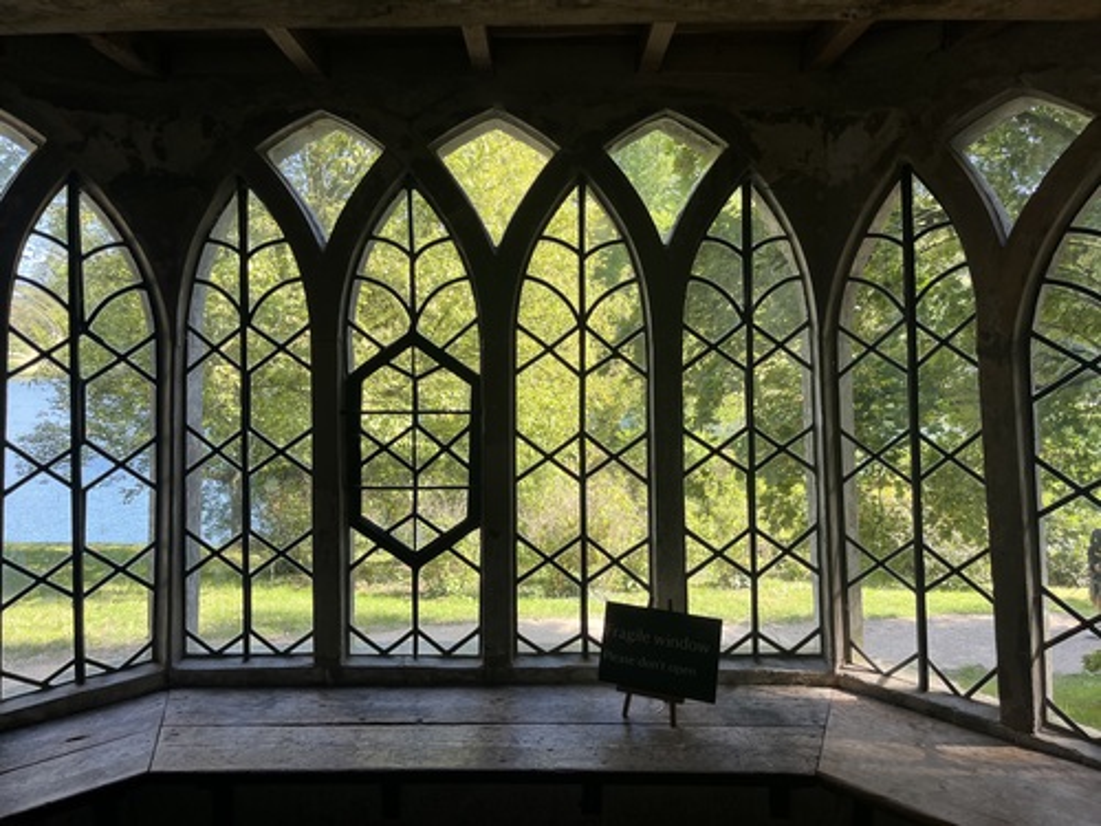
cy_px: 413
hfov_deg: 67.3
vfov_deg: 53.1
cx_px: 550
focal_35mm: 26
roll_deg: +2.3
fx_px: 827
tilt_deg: -4.5
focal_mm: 5.1
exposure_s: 1/218
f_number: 1.6
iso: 40
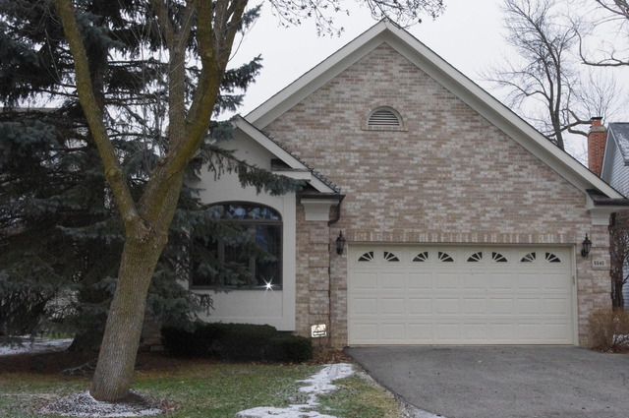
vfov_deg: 31.8
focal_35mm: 42
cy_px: 209
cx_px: 314
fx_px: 733
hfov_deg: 46.5
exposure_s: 1/180
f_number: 20
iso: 3200
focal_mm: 28.13
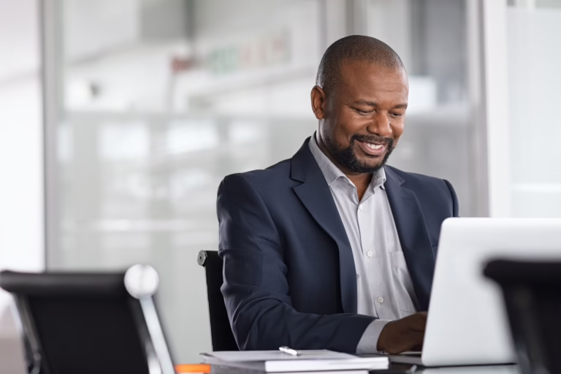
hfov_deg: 16.3
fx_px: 1963
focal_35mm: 126
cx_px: 280
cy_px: 187
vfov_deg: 10.9
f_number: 2.8
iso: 400
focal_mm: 105
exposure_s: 1/200
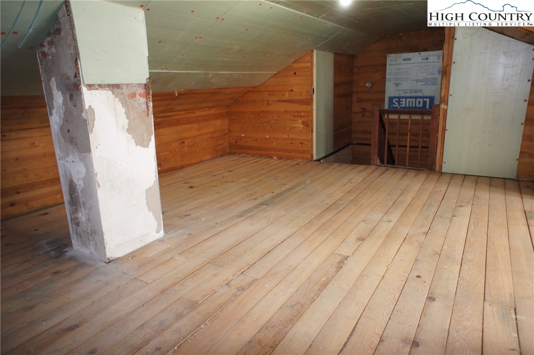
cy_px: 178
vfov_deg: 53.0
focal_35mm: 24
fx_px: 355
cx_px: 267
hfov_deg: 73.8
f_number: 2.8
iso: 640
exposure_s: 1/60
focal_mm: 16
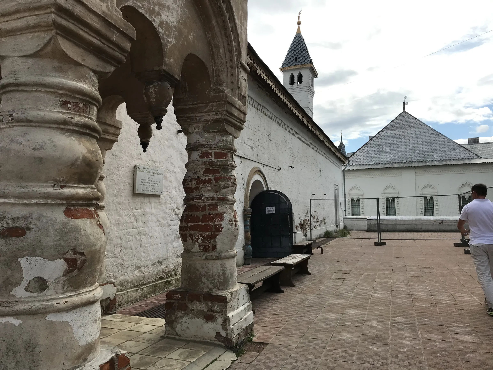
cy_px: 185
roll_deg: +0.4
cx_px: 246
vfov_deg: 49.7
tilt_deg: +4.6
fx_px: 399
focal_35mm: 28
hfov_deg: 63.4
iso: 20
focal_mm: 3.99
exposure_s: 1/2817
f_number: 1.8
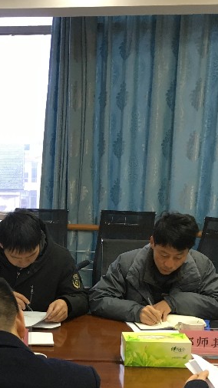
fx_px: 659
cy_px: 291
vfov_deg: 32.2
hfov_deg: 18.1
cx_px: -20
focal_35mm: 64
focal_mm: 4.15
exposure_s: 1/33
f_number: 2.2
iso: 50
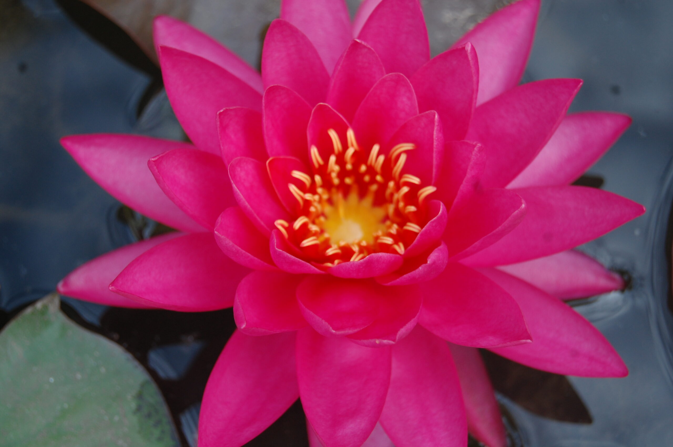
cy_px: 224
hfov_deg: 24.6
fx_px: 1541
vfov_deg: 16.5
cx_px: 336
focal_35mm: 82
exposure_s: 1/250
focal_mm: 55
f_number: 5.6
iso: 400
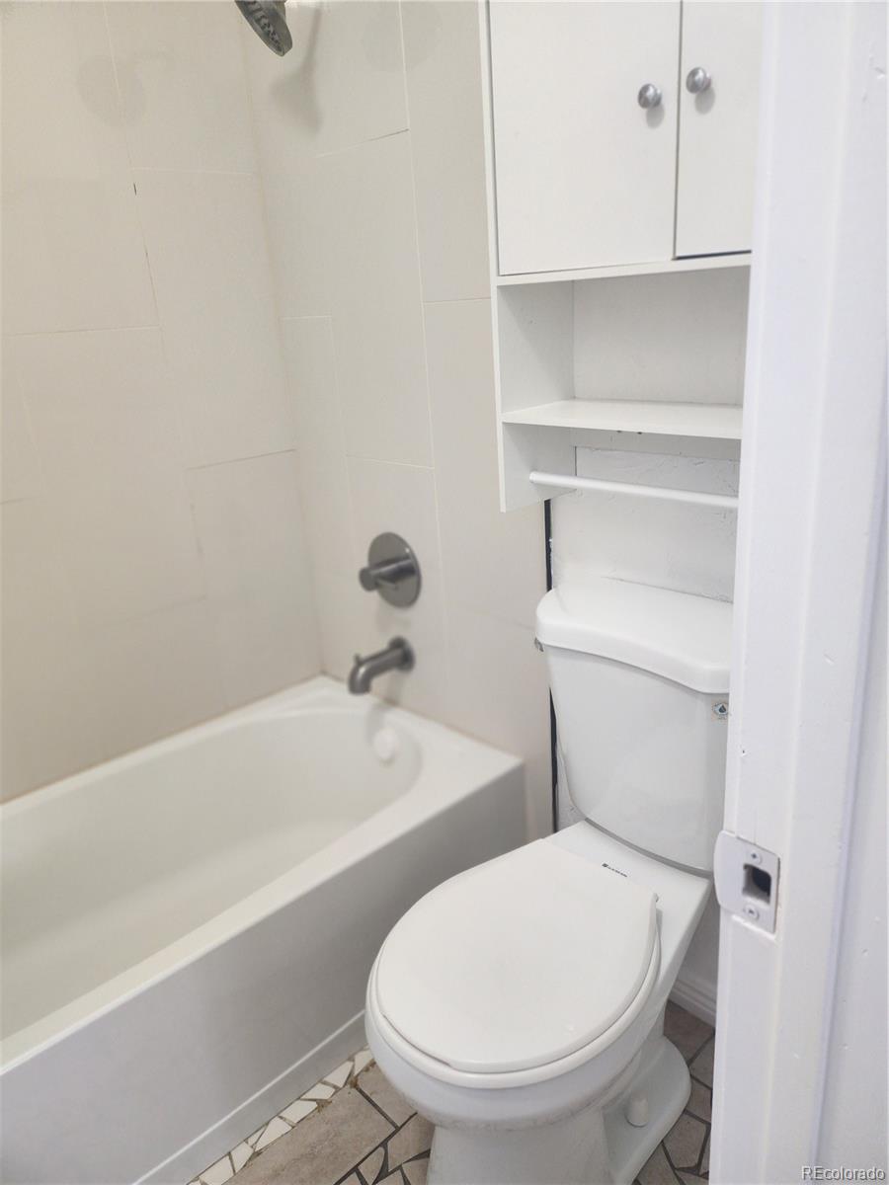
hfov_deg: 56.8
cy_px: 592
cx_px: 444
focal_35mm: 24
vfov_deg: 71.6
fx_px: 822
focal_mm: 5
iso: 320
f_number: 1.8
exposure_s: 1/120
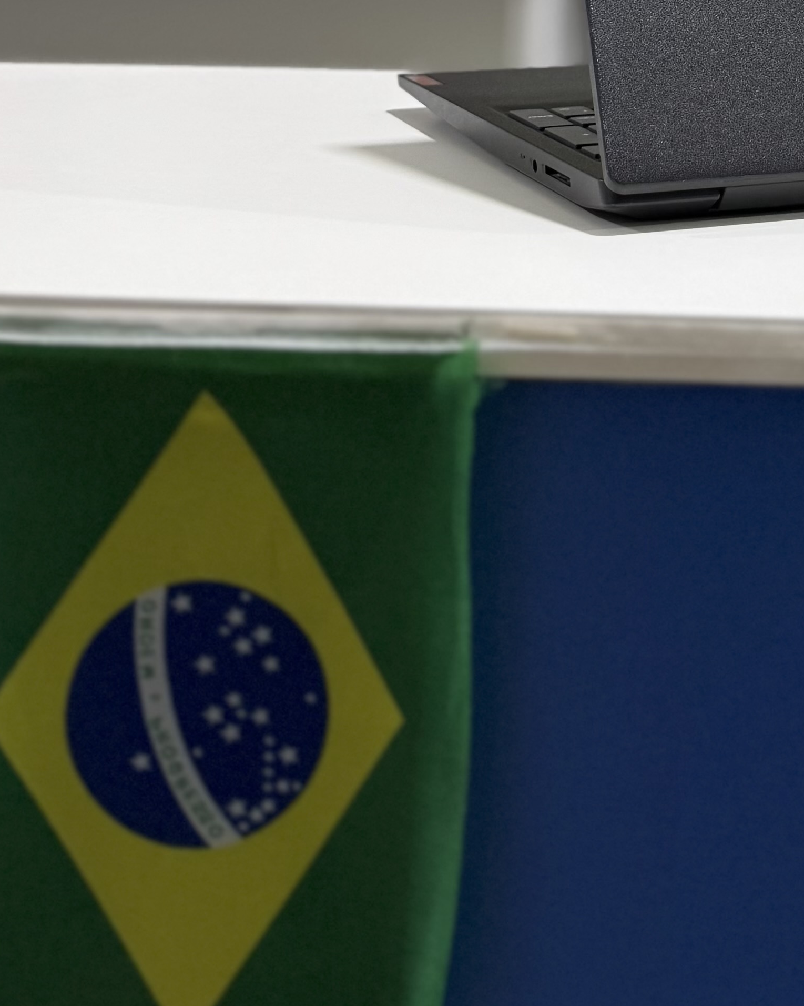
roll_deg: -0.9
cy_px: -387
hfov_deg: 20.5
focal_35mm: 70
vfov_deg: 23.2
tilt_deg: +4.2
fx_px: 2083
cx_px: 961
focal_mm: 6.76
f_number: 1.78
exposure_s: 1/60
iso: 125
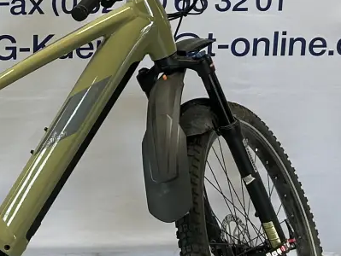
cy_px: 68
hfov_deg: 15.3
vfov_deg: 11.8
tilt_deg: -16.7
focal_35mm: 125
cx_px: -56
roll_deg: +0.3
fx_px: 1232
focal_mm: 5.7
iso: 40
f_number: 1.5
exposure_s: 1/234
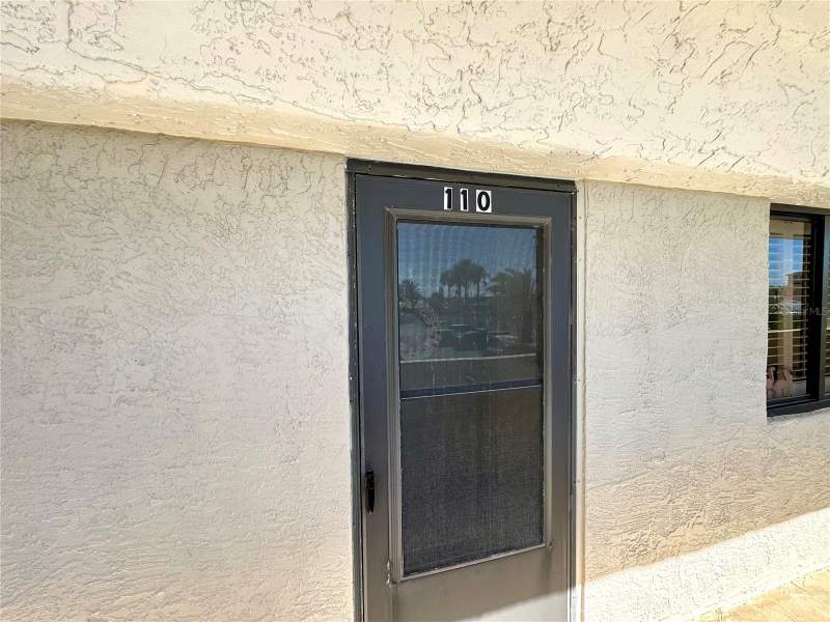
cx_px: 415
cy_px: 311
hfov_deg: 102.1
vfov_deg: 85.7
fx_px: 336
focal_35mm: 14
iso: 40
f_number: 2.2
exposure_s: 1/433
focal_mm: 2.22
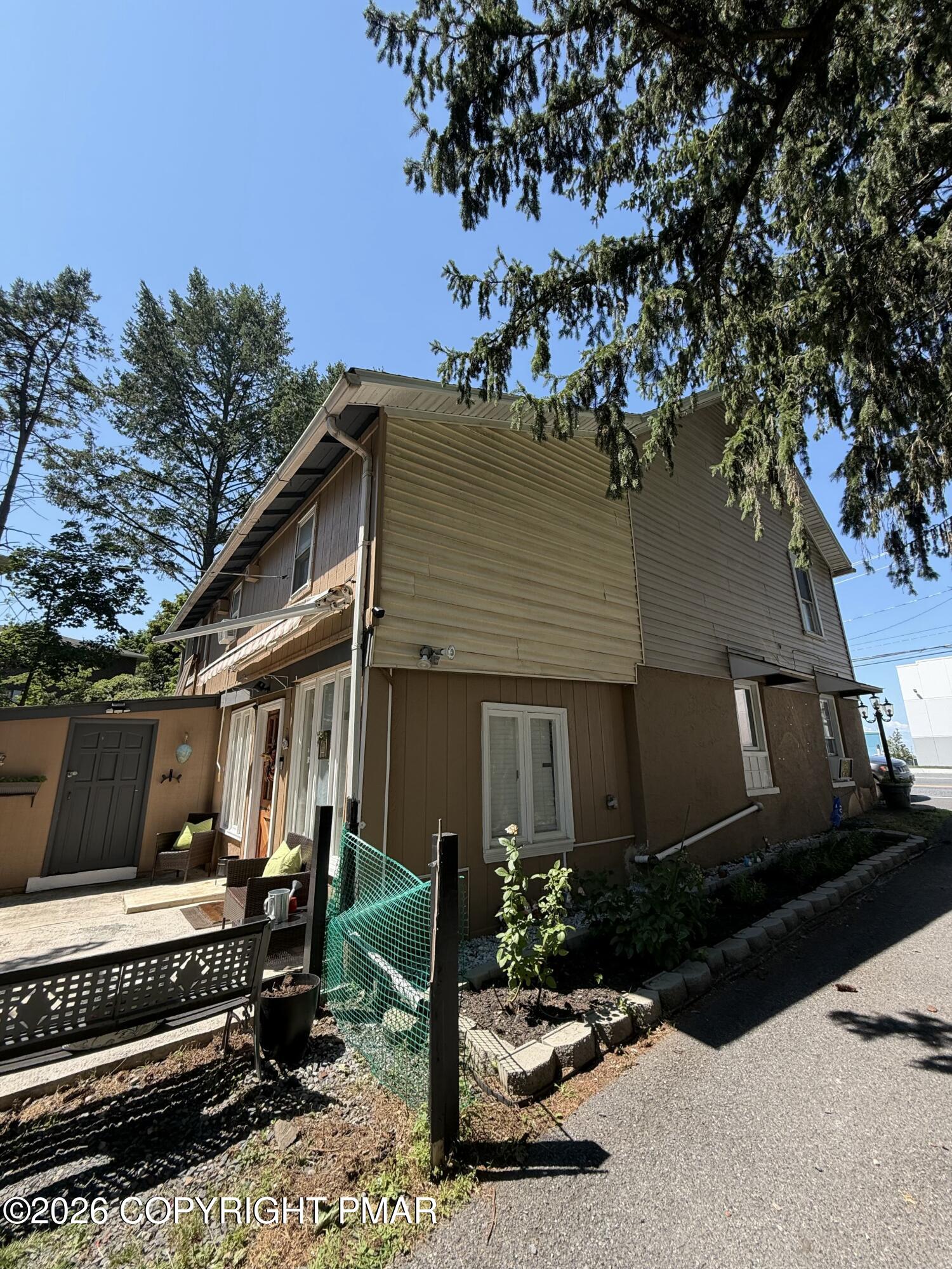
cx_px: 476
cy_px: 634
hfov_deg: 85.7
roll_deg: +0.3
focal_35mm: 14
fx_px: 513
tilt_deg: +14.4
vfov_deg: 102.1
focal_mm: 2.22
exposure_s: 1/559
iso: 40
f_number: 2.2
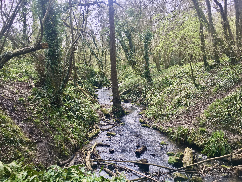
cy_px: 91
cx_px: 121
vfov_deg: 48.2
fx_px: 203
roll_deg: +1.2
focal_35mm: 29
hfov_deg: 61.7
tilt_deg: -9.4
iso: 25
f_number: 2.2
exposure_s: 1/184
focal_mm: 4.15
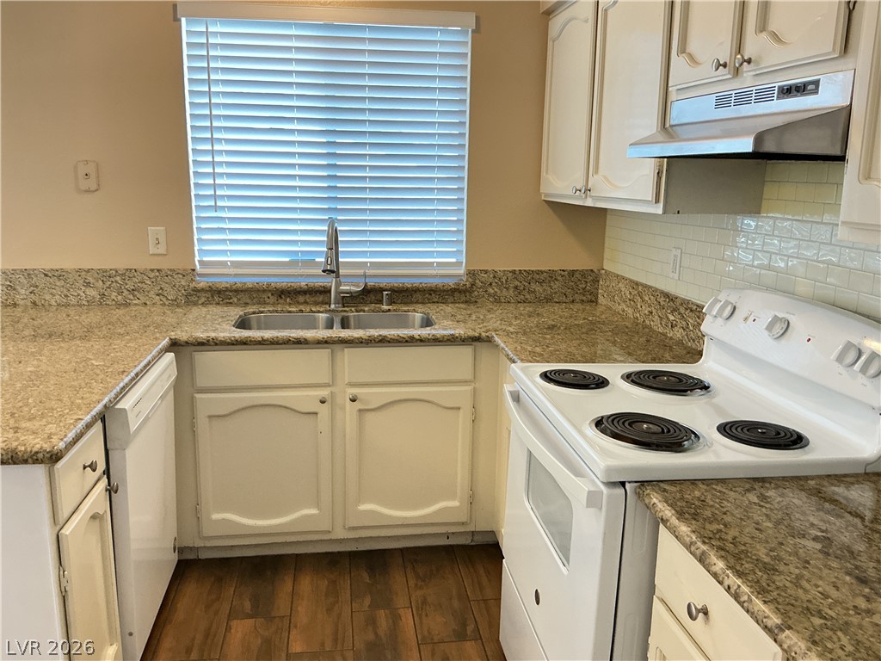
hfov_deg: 61.7
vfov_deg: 48.2
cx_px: 440
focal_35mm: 29
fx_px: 738
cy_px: 330
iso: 250
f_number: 1.8
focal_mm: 3
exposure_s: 1/60
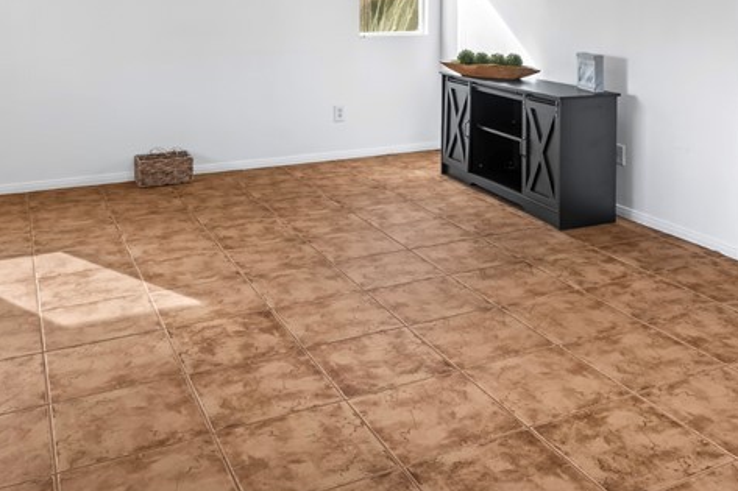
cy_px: -4
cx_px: 445
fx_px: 799
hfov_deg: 49.2
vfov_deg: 31.5
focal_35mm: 39
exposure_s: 1/800
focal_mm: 17
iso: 400
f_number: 8
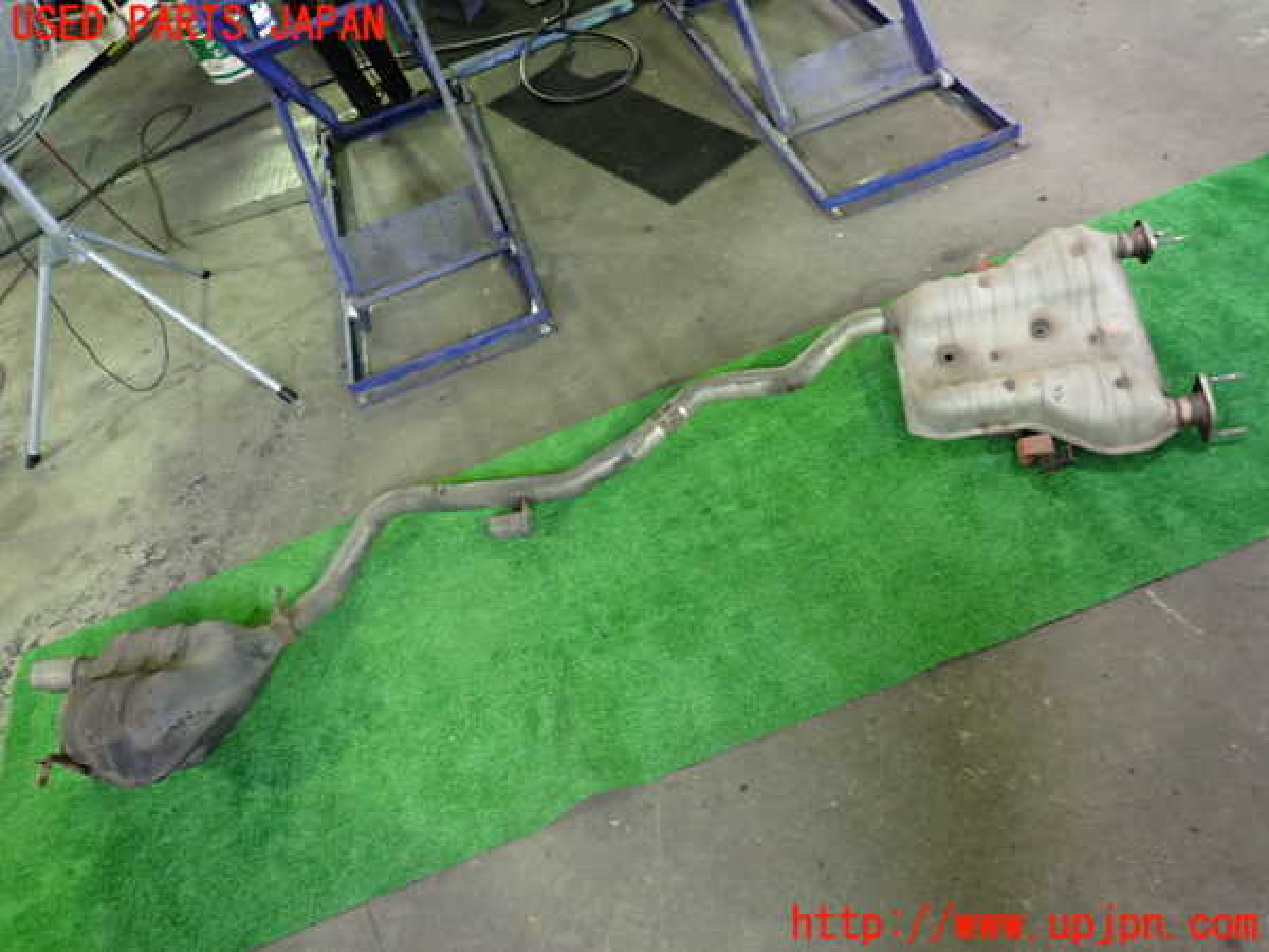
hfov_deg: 69.4
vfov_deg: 54.9
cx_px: 634
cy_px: 476
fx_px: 916
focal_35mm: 25
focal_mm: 4.5
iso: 500
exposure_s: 1/30
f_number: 2
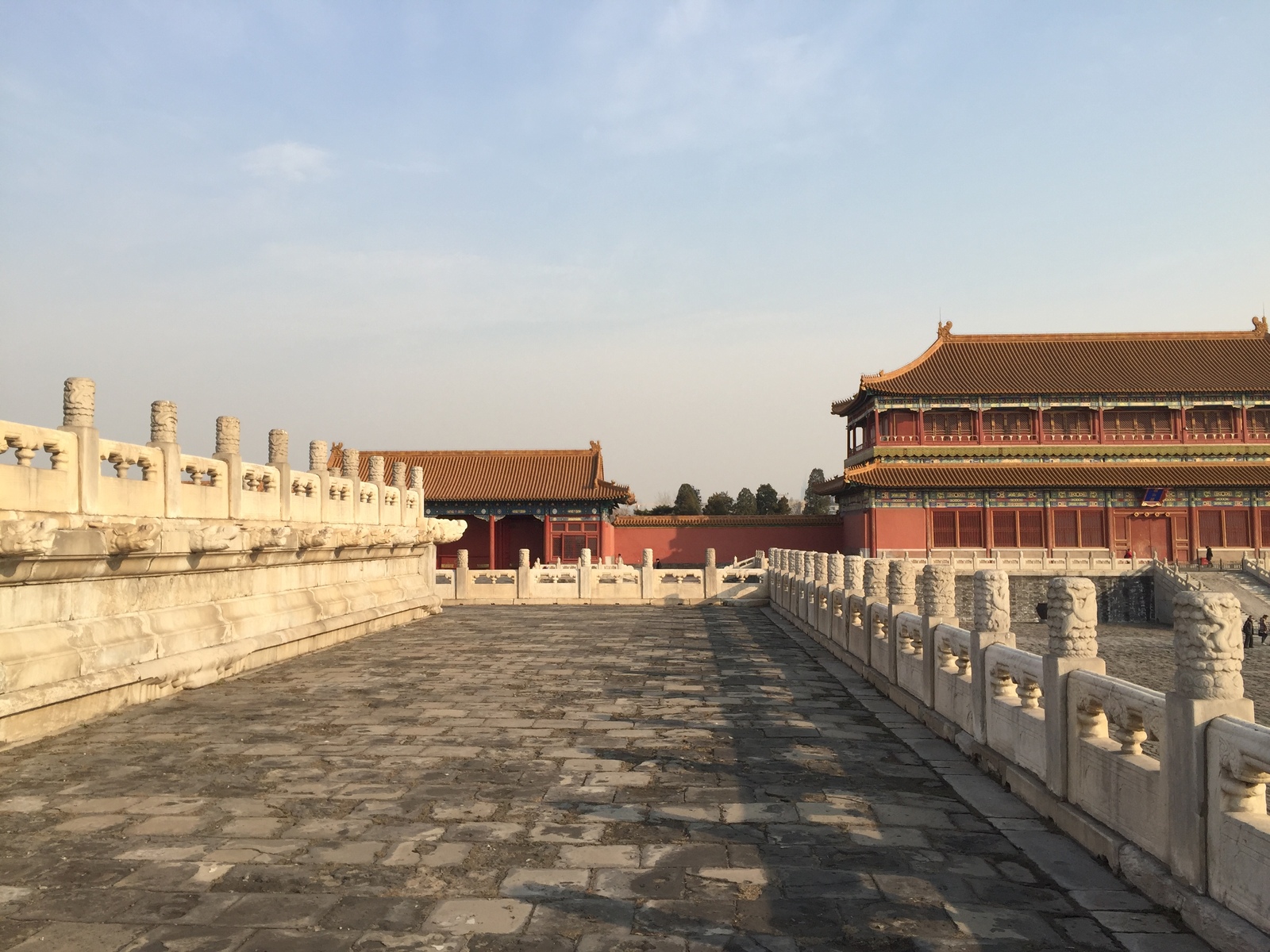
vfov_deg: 48.2
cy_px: 476
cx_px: 635
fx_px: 1064
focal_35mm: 29
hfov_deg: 61.7
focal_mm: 4.15
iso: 32
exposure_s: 1/1319
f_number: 2.2
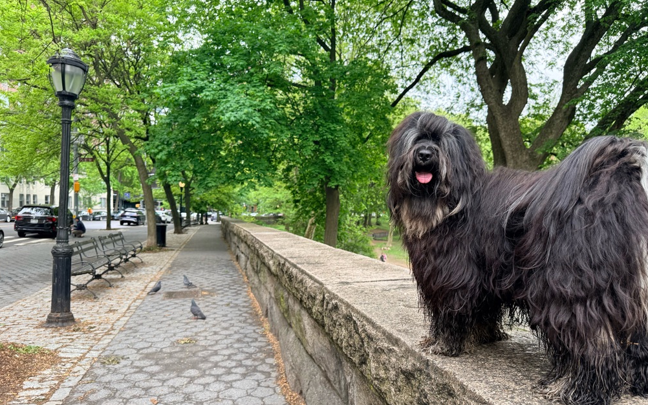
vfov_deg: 47.5
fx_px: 459
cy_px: 224
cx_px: 329
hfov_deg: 70.4
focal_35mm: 26
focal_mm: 6.76
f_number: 1.78
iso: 100
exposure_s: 1/297
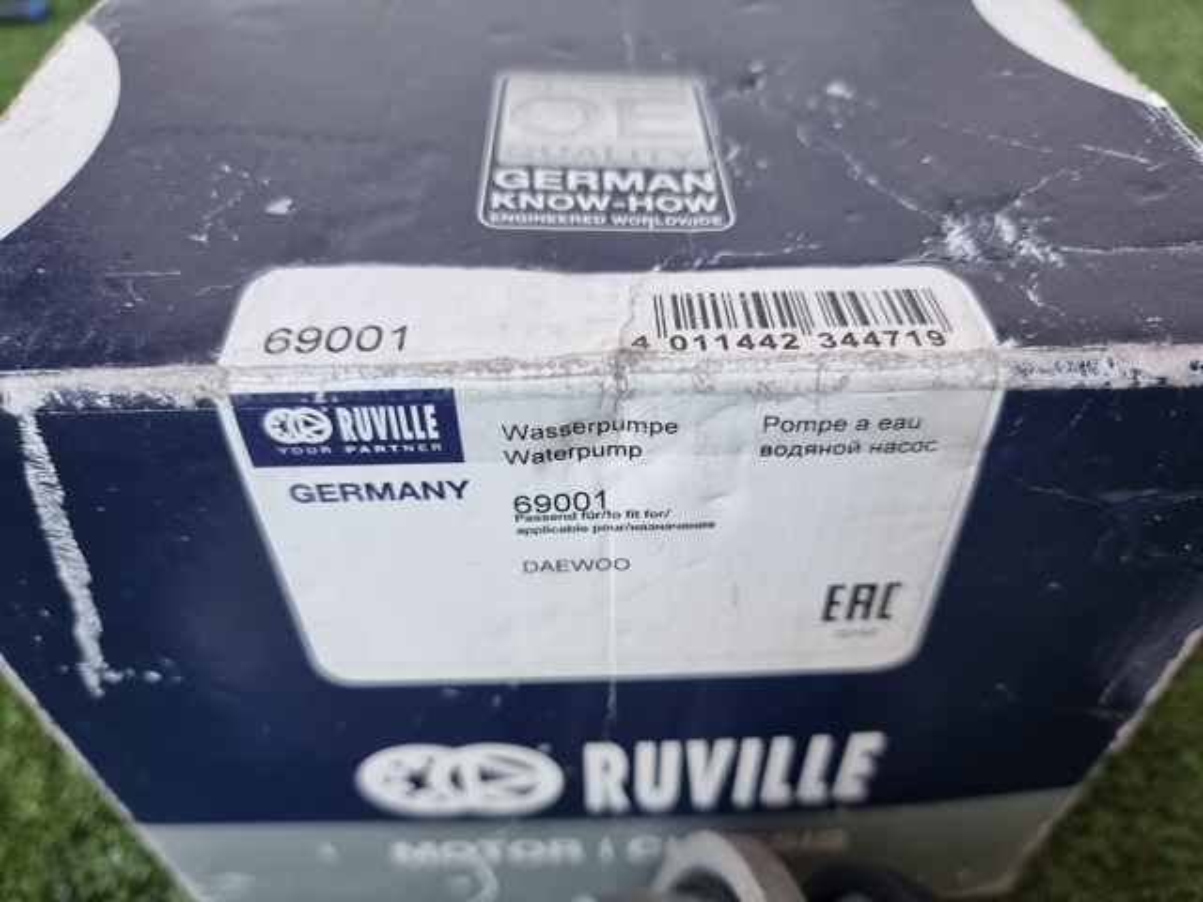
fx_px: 834
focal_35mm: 24
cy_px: 451
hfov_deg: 71.6
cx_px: 602
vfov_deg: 56.8
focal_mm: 6.7
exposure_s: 1/100
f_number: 1.8
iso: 100
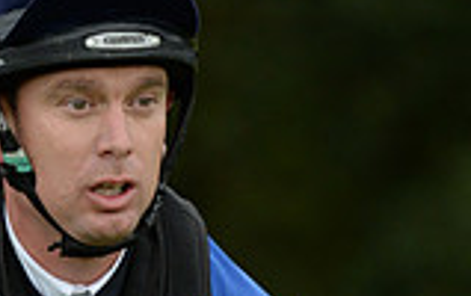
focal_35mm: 1482
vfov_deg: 0.9
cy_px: 749
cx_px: 118
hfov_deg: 1.4
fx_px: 19057
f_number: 5.6
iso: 1000
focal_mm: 400
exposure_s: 1/1000
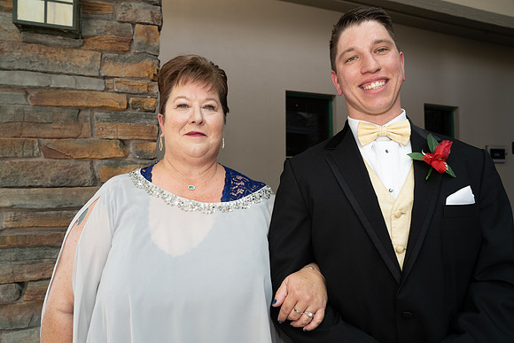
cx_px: 257
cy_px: 172
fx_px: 343
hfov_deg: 73.7
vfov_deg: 53.2
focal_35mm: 24
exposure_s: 1/160
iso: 400
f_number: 5
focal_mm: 24
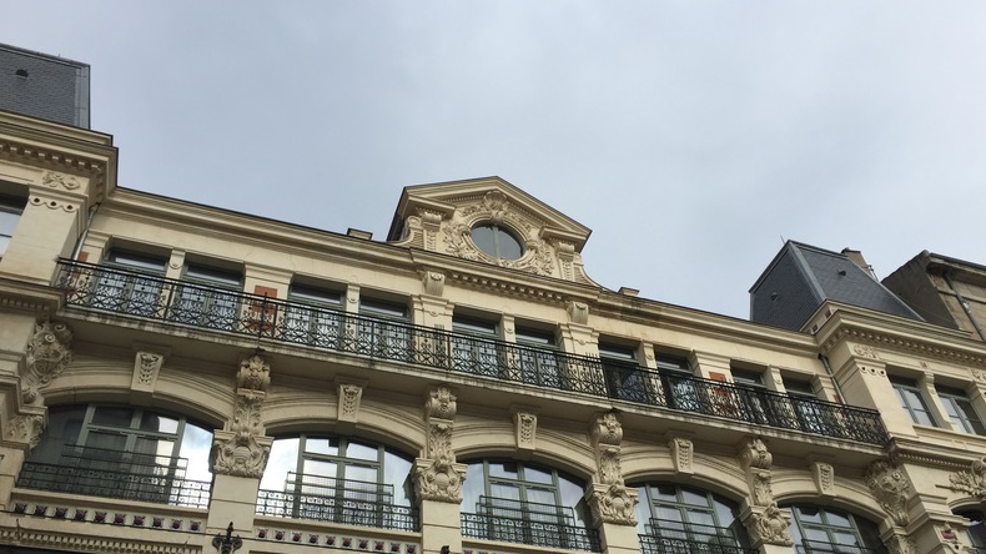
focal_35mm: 32
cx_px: 494
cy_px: 339
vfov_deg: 36.5
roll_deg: +1.7
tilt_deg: +43.1
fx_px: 836
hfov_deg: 61.0
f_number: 2.2
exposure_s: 1/1721
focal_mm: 4.15
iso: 32
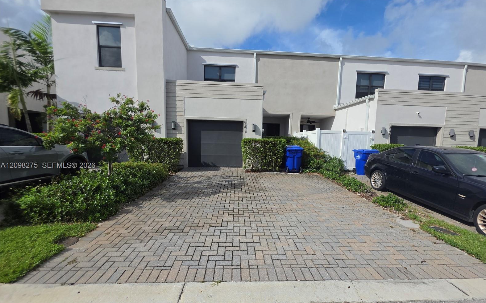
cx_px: 246
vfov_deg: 78.4
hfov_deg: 105.3
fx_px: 185
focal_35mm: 14
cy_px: 166
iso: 32
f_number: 1.9
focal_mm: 2.2
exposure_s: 1/2314
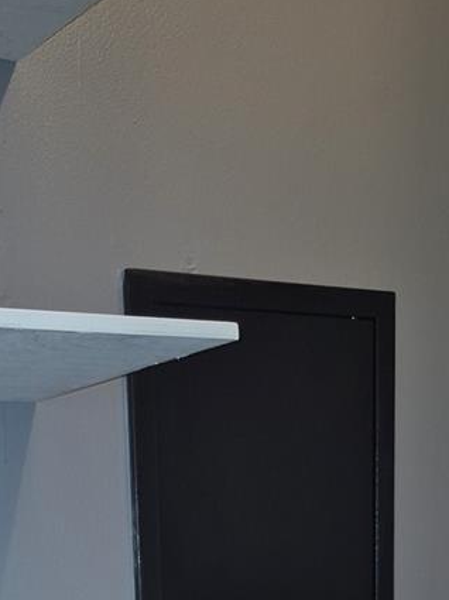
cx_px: 68
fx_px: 1126
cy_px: 771
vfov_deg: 25.8
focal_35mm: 65
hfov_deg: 22.2
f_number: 1.8
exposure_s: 1/30
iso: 100
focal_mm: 5.4
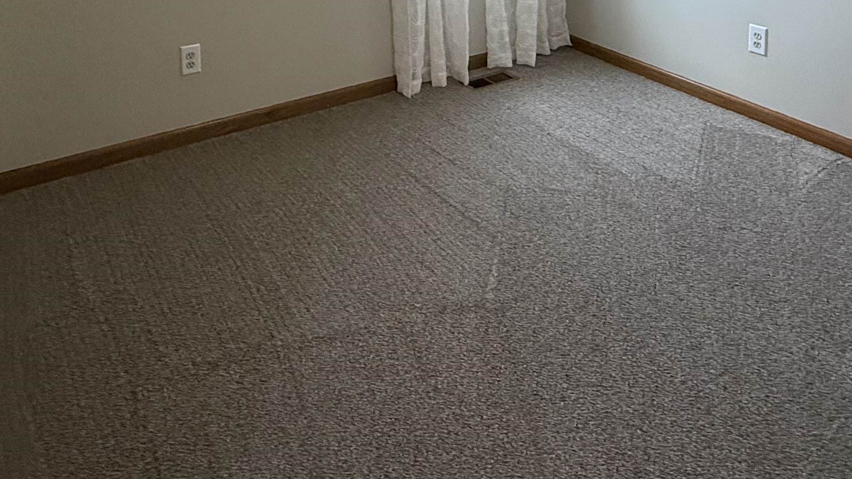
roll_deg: +0.4
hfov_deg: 62.6
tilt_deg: -6.8
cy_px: -105
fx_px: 700
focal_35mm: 31
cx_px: 426
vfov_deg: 31.3
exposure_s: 1/120
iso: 320
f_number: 2.2
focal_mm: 2.22
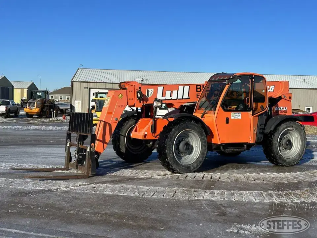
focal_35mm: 48
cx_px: 158
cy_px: 119
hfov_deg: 39.7
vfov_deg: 30.3
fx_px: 440
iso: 64
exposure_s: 1/5882
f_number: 1.78
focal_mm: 6.86
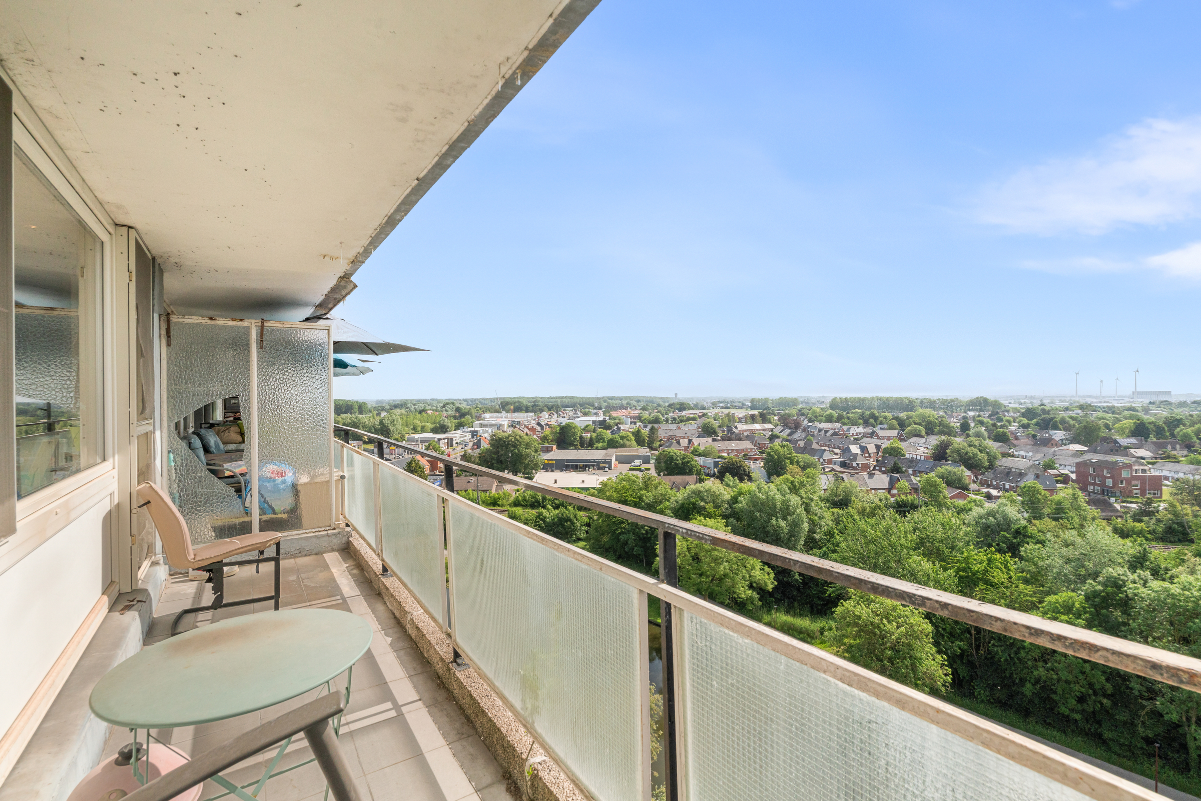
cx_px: 600
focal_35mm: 16
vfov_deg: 73.8
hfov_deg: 96.7
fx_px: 534
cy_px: 400
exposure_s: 1/1600
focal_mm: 16
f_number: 11
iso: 800
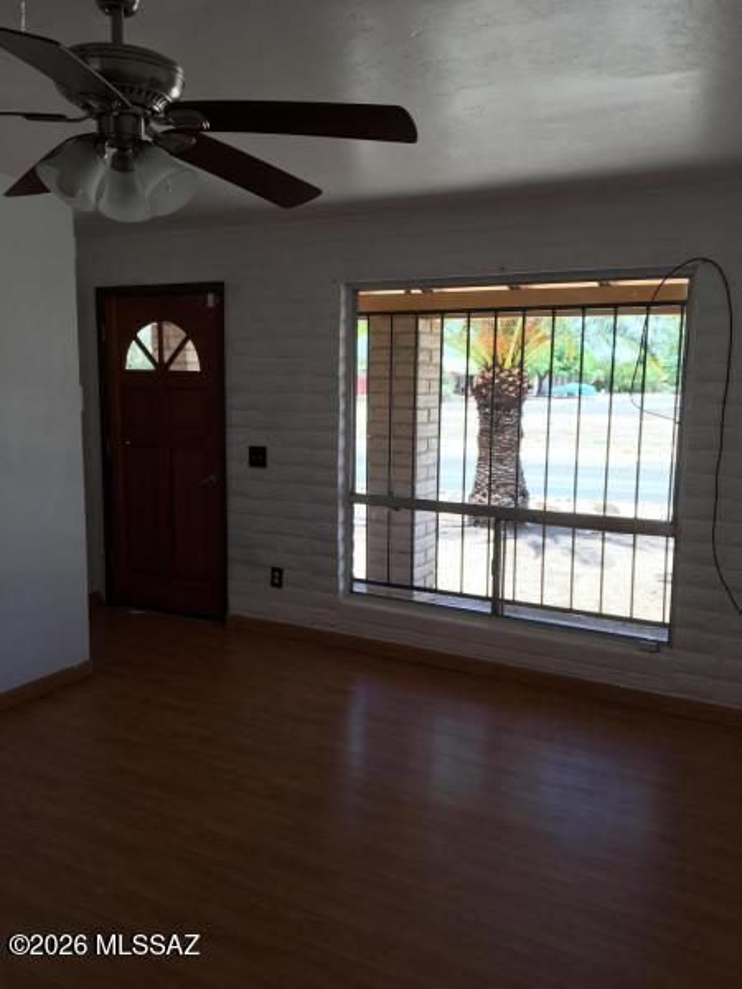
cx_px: 371
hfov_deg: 48.2
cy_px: 494
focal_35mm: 29
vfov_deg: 61.7
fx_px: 829
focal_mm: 4.15
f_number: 2.2
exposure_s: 1/127
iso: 25
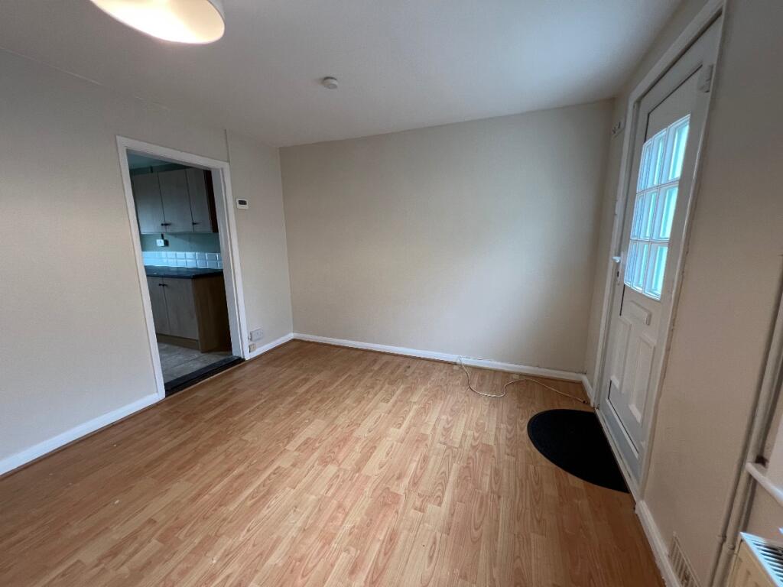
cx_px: 392
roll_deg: -0.2
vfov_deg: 89.9
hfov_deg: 106.2
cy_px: 294
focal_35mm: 13
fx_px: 294
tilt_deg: -11.7
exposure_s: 1/100
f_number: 1.8
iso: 200
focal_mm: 1.57
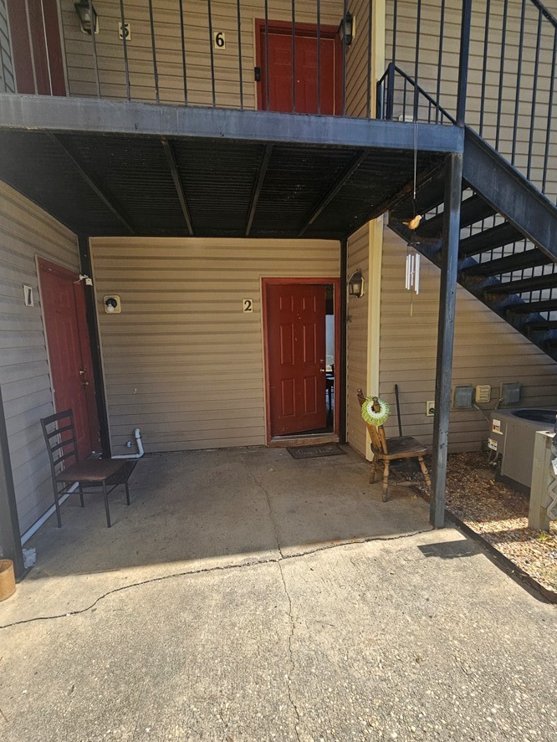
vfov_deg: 98.1
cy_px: 383
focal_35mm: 15
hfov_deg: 81.8
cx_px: 272
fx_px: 322
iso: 50
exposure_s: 1/591
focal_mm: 2.2
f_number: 2.2
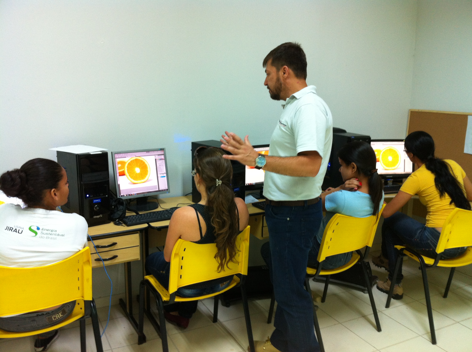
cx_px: 236
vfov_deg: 40.6
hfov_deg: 52.7
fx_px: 477
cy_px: 176
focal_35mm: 35
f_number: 2.8
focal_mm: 3.85
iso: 100
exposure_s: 1/17
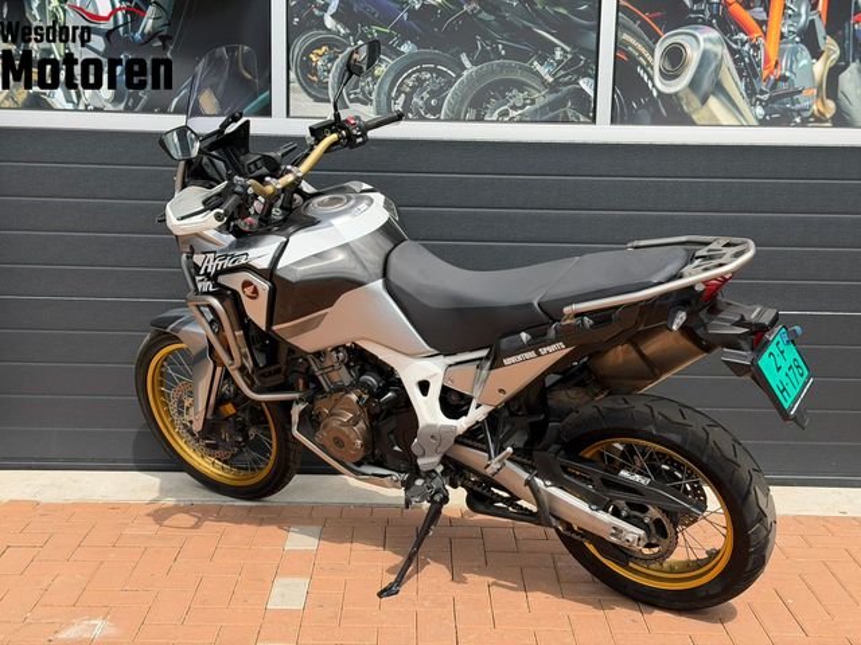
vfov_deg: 30.3
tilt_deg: -9.4
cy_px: 322
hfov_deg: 39.7
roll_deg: -0.9
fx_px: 1194
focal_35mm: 48
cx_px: 430
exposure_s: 1/4587
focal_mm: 6.76
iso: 100
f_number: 1.78
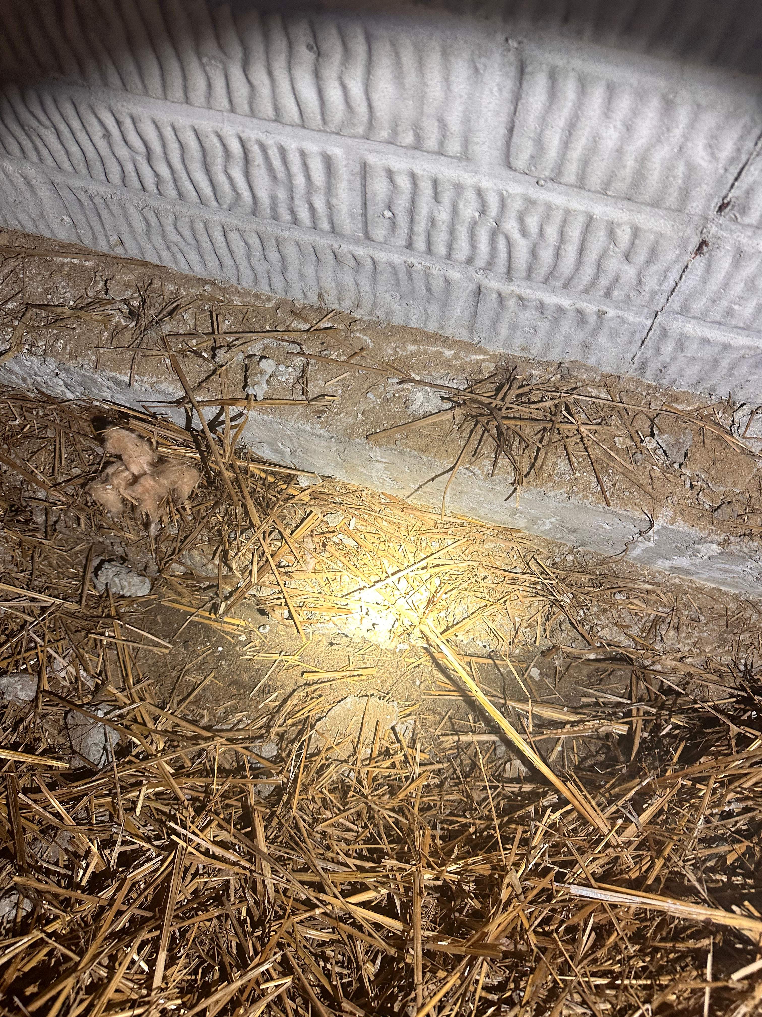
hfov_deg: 56.8
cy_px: 508
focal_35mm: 24
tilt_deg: -69.3
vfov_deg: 71.6
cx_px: 381
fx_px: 704
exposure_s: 1/121
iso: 200
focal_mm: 6.86
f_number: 1.78
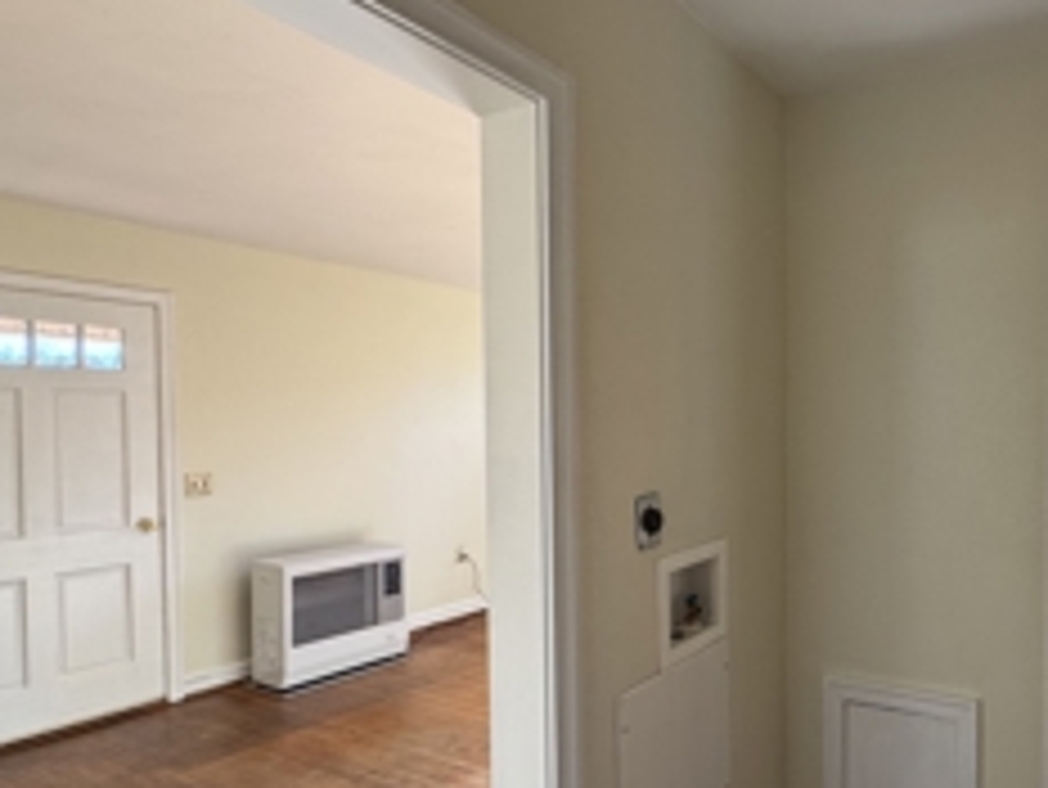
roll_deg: +0.4
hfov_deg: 66.7
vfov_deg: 56.7
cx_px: 796
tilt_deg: -1.3
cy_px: 441
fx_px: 727
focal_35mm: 24
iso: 125
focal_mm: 2.22
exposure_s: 1/99
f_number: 2.2
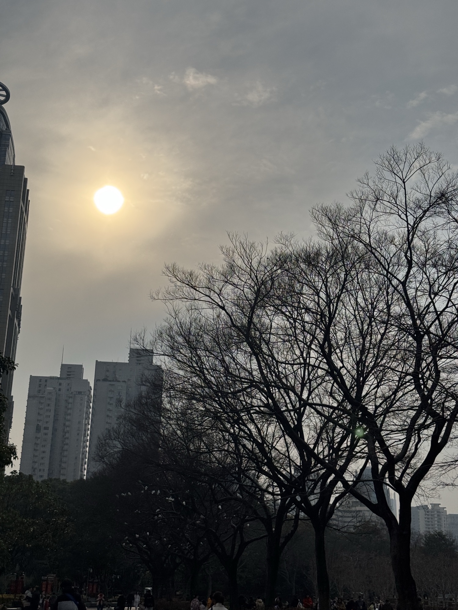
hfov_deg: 30.3
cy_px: 305
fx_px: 847
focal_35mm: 48
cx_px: 229
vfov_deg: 39.7
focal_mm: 6.76
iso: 50
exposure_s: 1/15385
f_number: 1.78
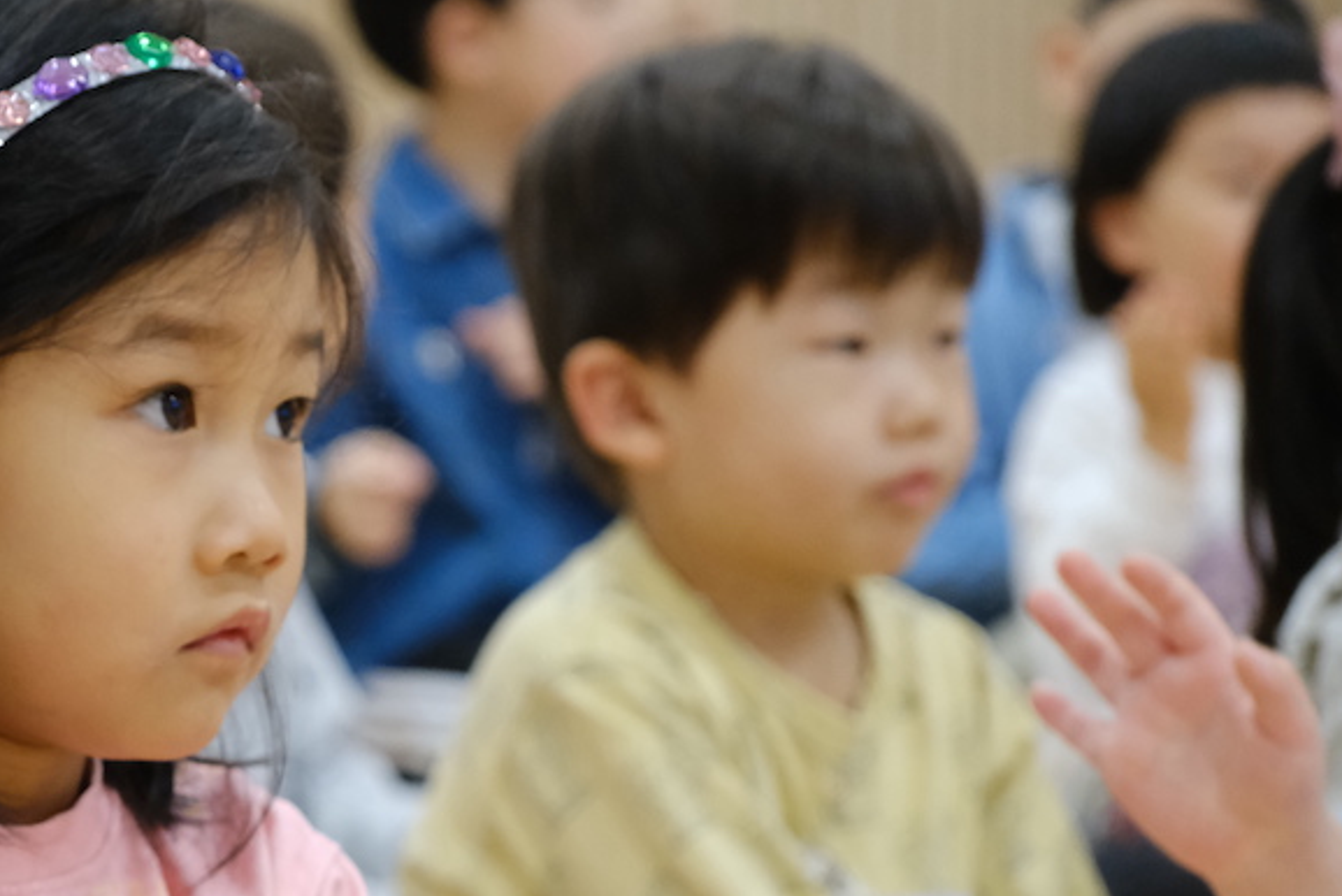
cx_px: 200
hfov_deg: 11.0
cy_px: 751
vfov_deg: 7.4
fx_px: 6937
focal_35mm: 186
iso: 3200
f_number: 4
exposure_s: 1/125
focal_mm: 70
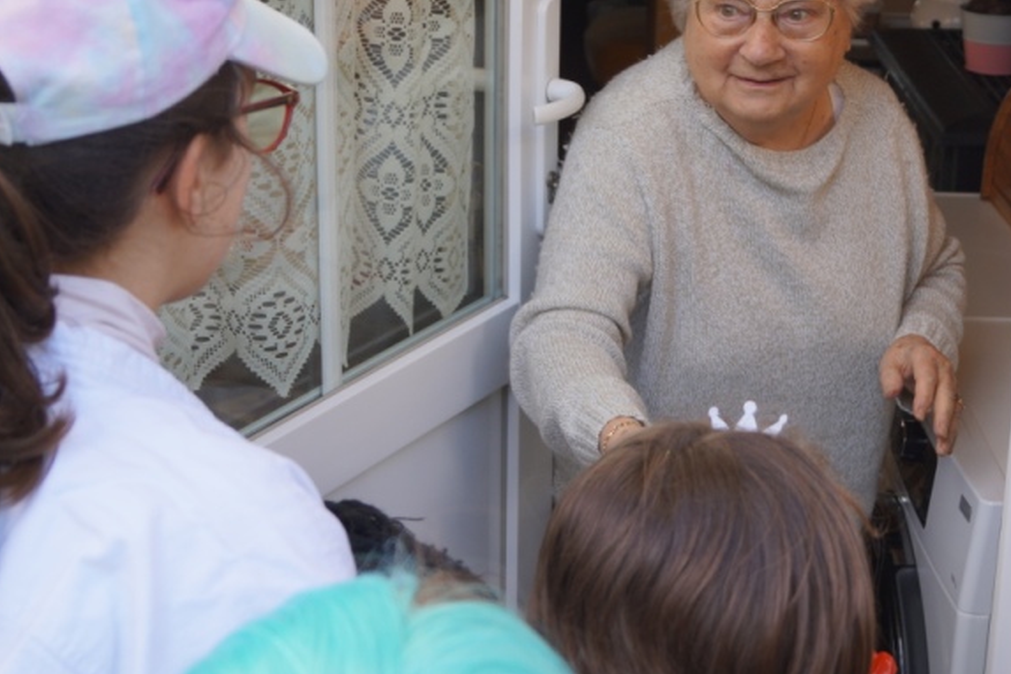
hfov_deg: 26.8
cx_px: 681
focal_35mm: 75
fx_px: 2106
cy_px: 374
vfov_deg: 18.2
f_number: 4.5
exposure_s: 1/200
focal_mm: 28
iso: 100
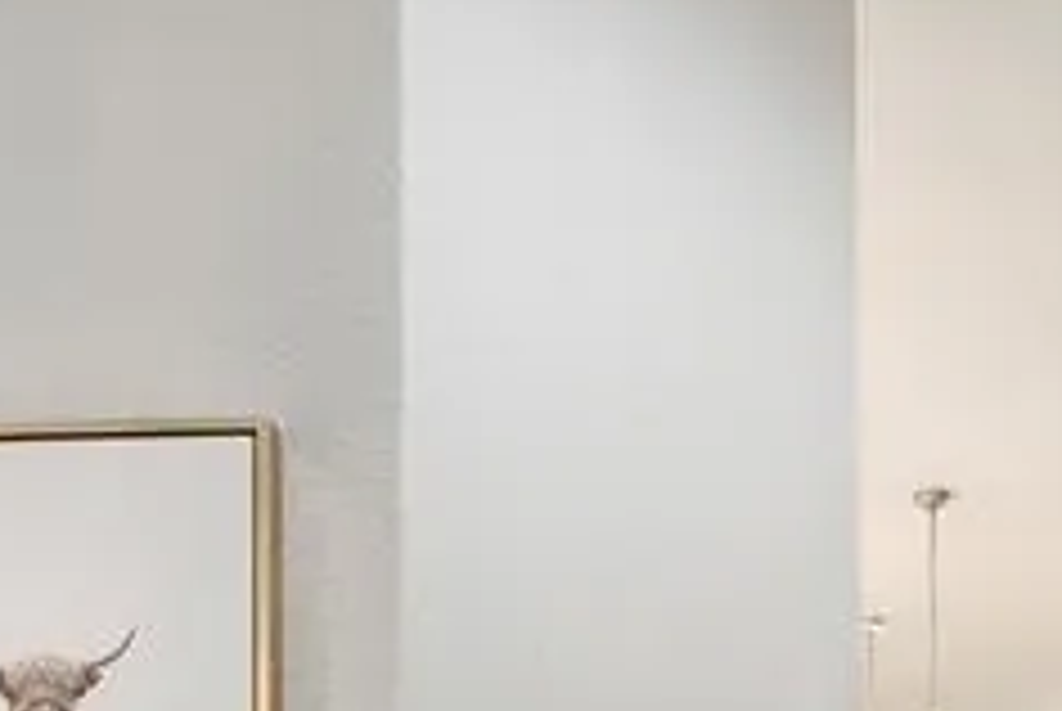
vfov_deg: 21.9
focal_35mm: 52
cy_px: 1048
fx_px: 1536
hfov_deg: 37.6
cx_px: 734
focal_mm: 12
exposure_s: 1/2.5
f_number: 9
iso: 640
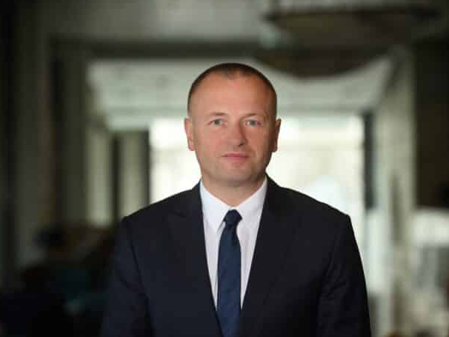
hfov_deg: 14.7
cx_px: 227
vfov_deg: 11.1
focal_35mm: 134
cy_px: 175
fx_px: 1739
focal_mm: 110
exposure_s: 1/200
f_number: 4.5
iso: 500
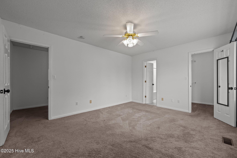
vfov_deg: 81.1
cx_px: 118
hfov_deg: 104.3
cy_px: 79
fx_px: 92
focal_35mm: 14
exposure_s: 1/2.5
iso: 250
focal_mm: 14
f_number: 8
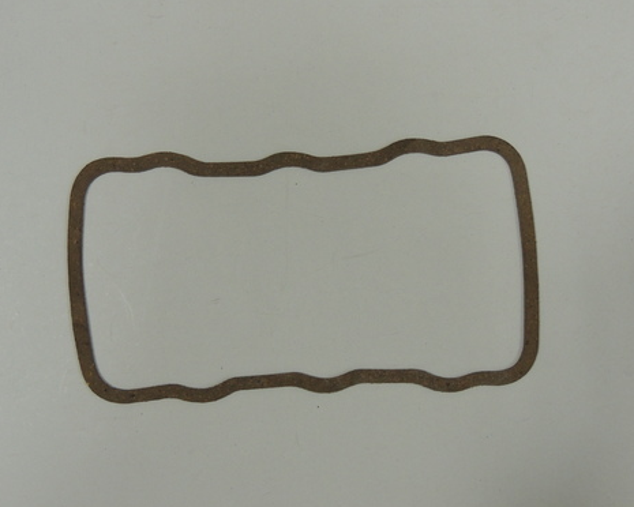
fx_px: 1182
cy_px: 254
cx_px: 310
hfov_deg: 30.0
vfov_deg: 24.2
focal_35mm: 63
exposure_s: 1/25
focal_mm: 10.7
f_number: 3.7
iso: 400
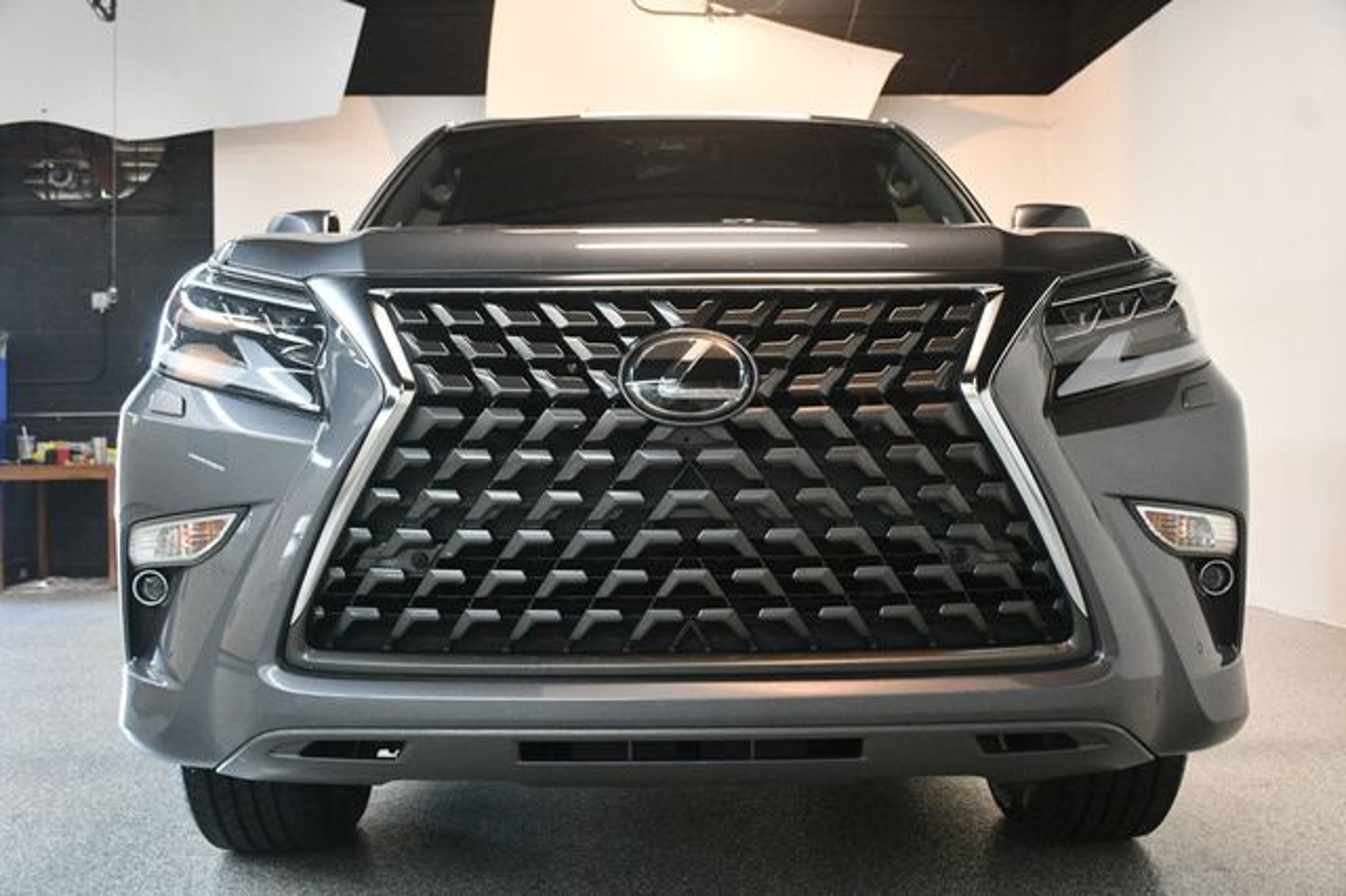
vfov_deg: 36.8
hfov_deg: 53.2
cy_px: 448
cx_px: 673
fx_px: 1345
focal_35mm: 36
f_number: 3.8
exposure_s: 1/125
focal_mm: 24
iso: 2800
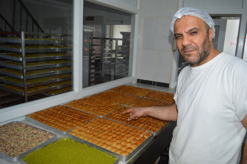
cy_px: 82
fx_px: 185
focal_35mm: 27
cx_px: 124
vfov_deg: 47.9
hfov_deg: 67.4
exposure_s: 1/60
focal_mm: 18
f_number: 4
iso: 400
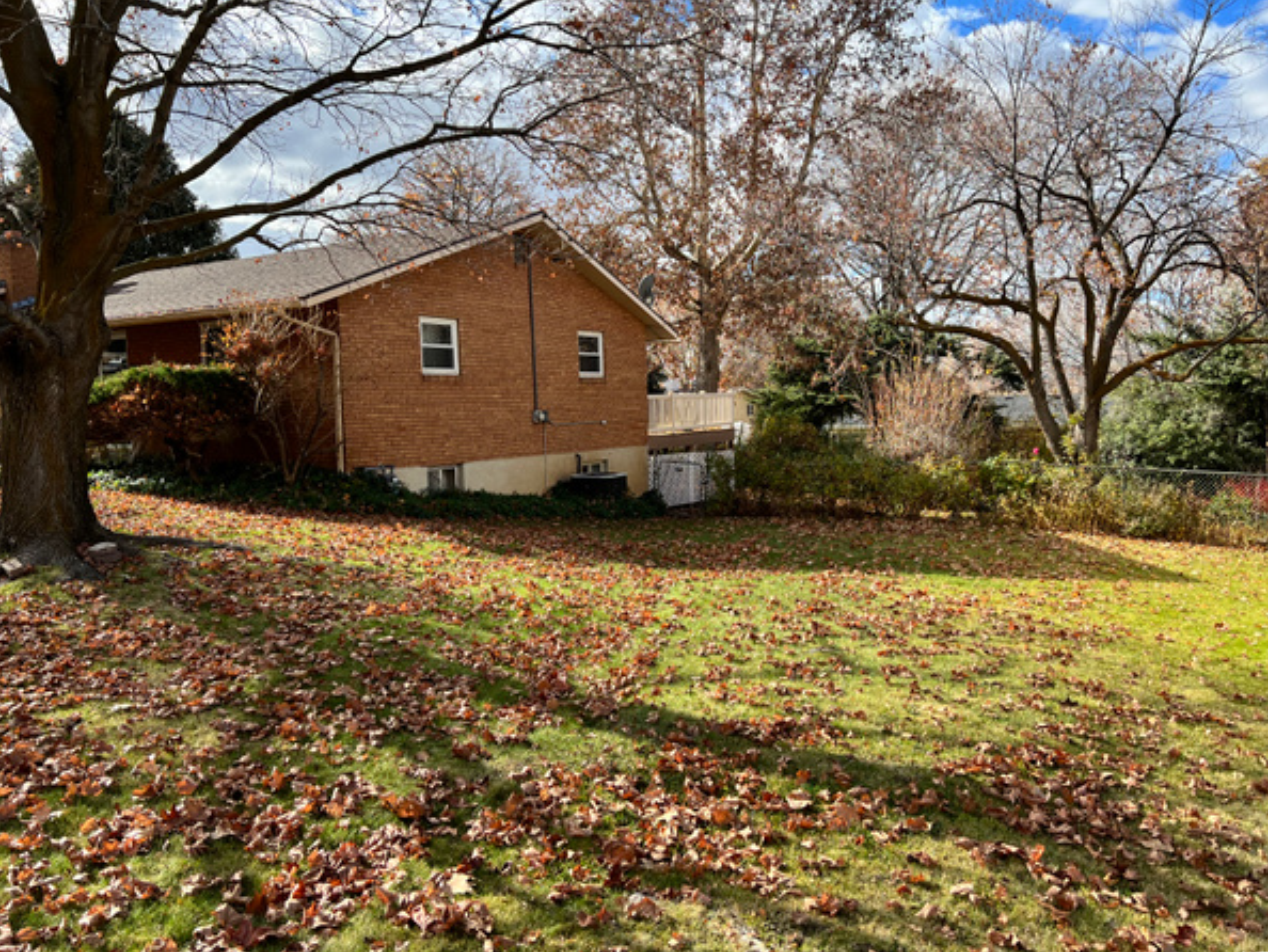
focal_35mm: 28
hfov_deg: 63.4
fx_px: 1026
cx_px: 628
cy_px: 455
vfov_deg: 49.8
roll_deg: +1.7
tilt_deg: -3.6
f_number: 1.5
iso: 50
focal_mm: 5.7
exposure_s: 1/1901
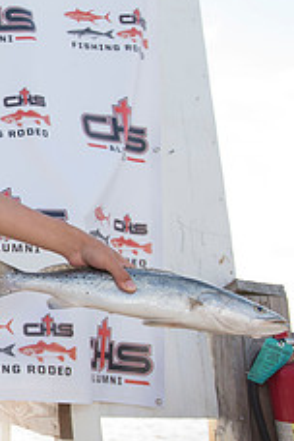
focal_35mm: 56
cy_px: 206
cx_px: -228
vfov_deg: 35.6
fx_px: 686
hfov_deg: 18.9
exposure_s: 1/400
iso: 250
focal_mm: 22
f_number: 4.5
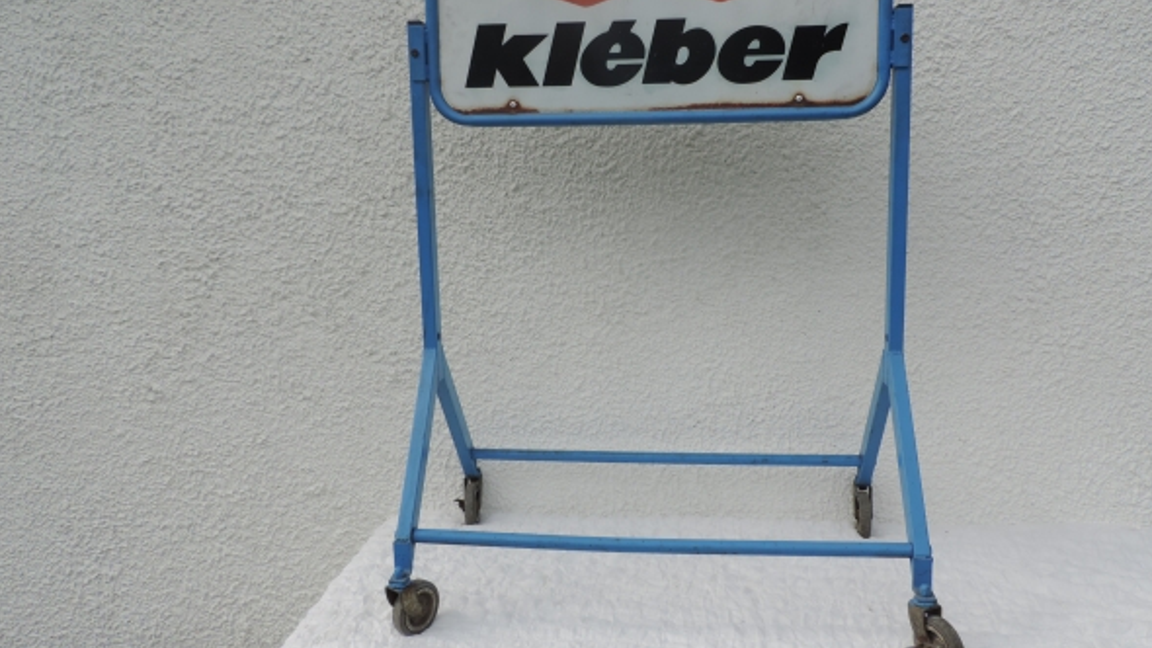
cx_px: 582
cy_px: 281
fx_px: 947
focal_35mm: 31
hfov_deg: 62.6
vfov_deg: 37.7
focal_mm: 4.9
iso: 80
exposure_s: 1/800
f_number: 3.1
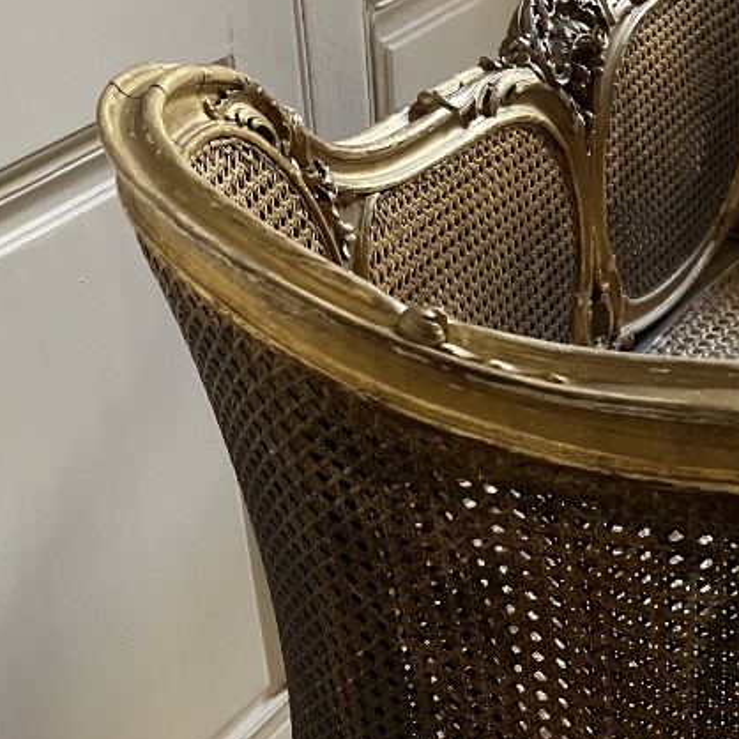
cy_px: 721
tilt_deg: -41.0
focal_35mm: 66
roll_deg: +2.0
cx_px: 506
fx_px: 1594
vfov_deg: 25.0
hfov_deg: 25.9
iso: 400
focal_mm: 5.1
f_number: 1.6
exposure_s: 1/50
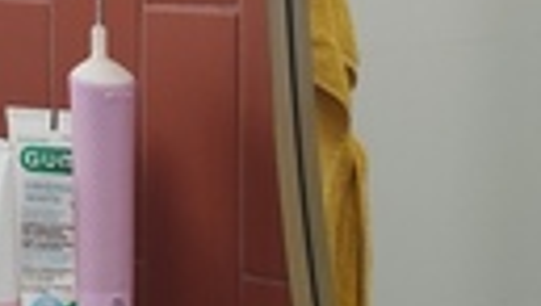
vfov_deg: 8.2
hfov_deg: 14.3
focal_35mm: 149
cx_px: 105
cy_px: 59
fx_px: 2141
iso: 160
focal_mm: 6.19
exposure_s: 1/100
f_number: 1.65
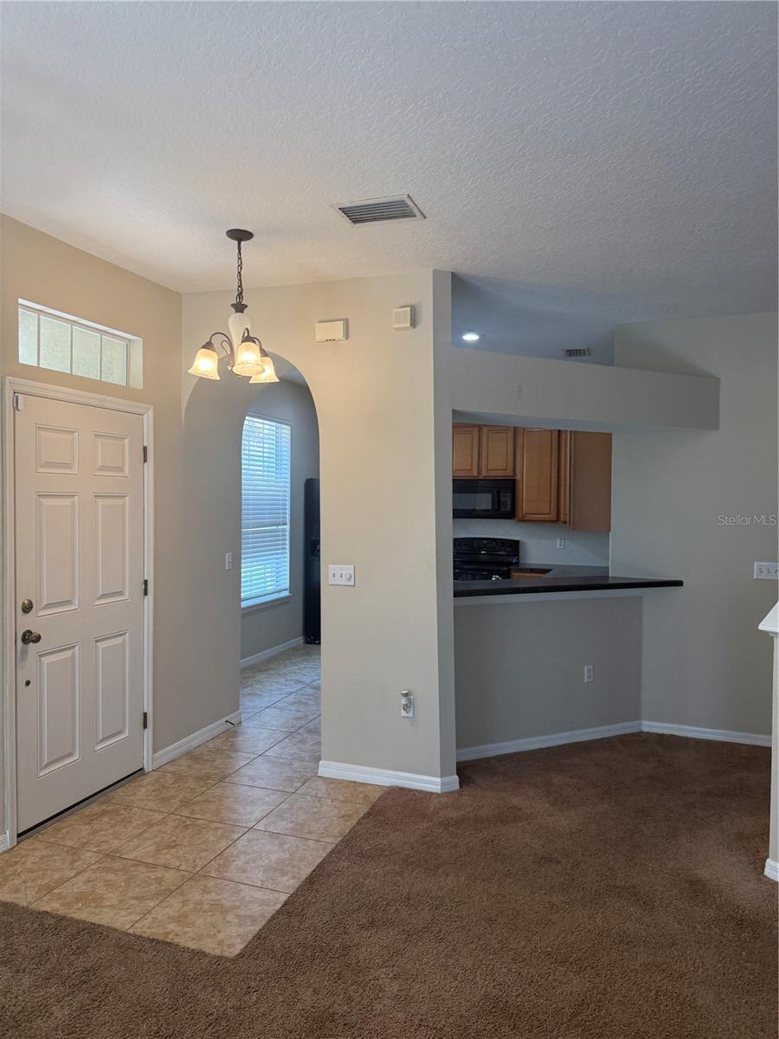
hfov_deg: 56.8
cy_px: 520
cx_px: 390
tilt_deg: +2.2
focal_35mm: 24
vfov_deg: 71.6
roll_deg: +1.9
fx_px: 720
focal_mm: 6.76
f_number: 1.78
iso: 160
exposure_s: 1/158
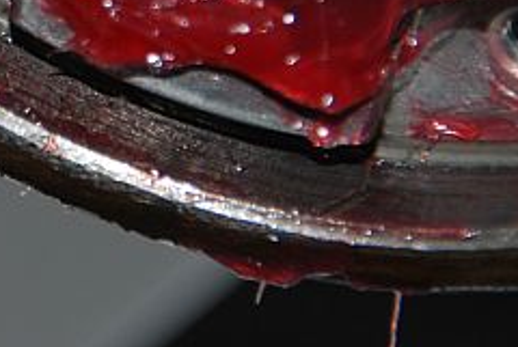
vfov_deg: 1.2
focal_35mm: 1125
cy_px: -88
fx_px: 16217
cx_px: -127
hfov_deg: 1.8
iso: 200
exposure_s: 1/125
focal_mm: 200
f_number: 6.3
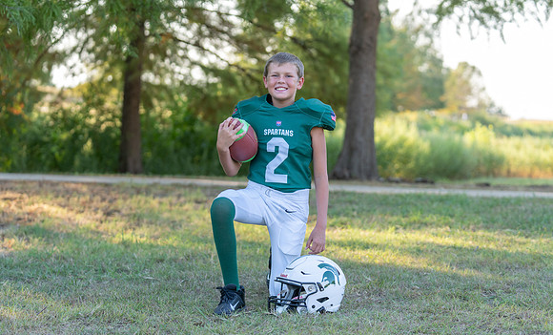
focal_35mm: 86
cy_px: 171
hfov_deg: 24.2
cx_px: 271
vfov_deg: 14.8
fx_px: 1289
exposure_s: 1/320
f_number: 2.8
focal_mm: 77
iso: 160
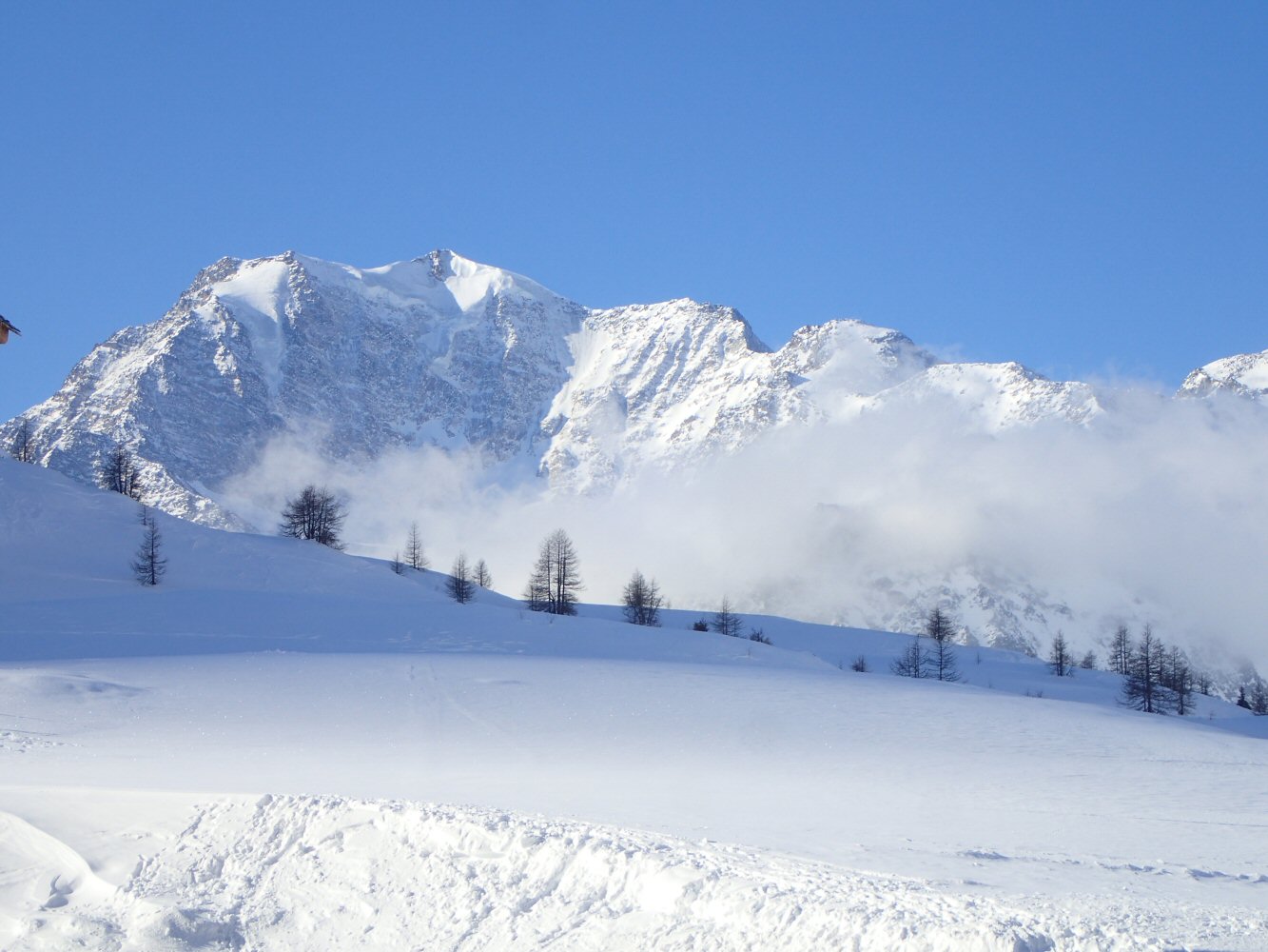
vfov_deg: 14.8
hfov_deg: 19.6
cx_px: 634
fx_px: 3663
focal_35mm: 100
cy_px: 476
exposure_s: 1/320
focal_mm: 18
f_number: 6.3
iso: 100
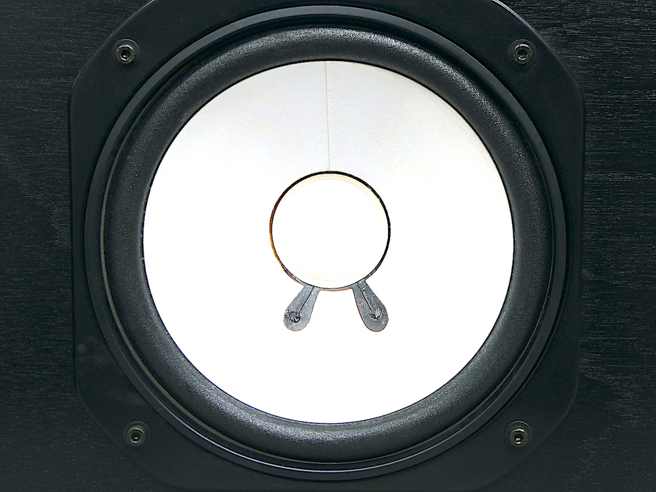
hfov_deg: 21.8
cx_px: 328
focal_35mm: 90
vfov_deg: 16.4
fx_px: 1706
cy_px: 246
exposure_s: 1/13
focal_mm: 16.1
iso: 200
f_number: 4.9
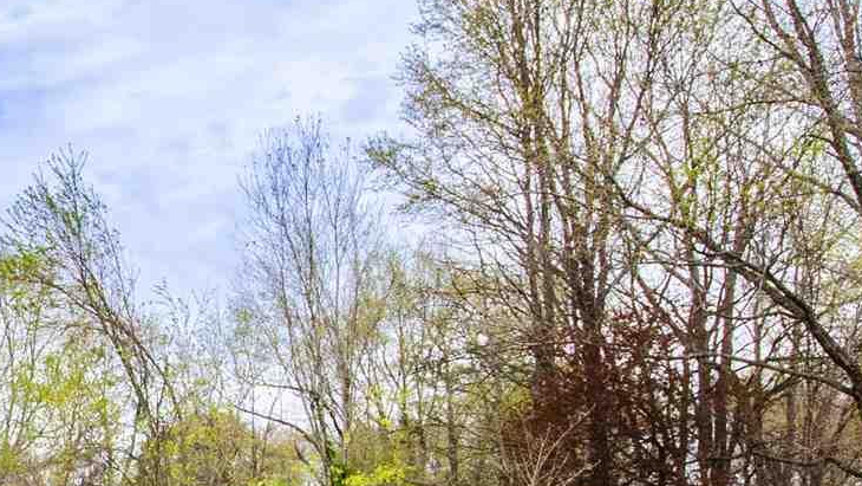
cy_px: 488
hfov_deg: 26.7
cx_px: -275
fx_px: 1509
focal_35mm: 66
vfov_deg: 17.8
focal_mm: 10
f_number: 9
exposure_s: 1/320
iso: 200
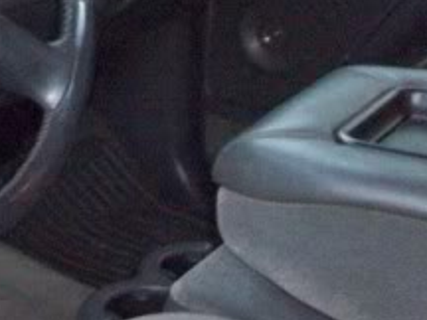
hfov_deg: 15.2
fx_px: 1554
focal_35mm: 126
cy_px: -55
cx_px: -63
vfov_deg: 11.5
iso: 320
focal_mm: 5.7
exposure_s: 1/60
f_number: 2.8
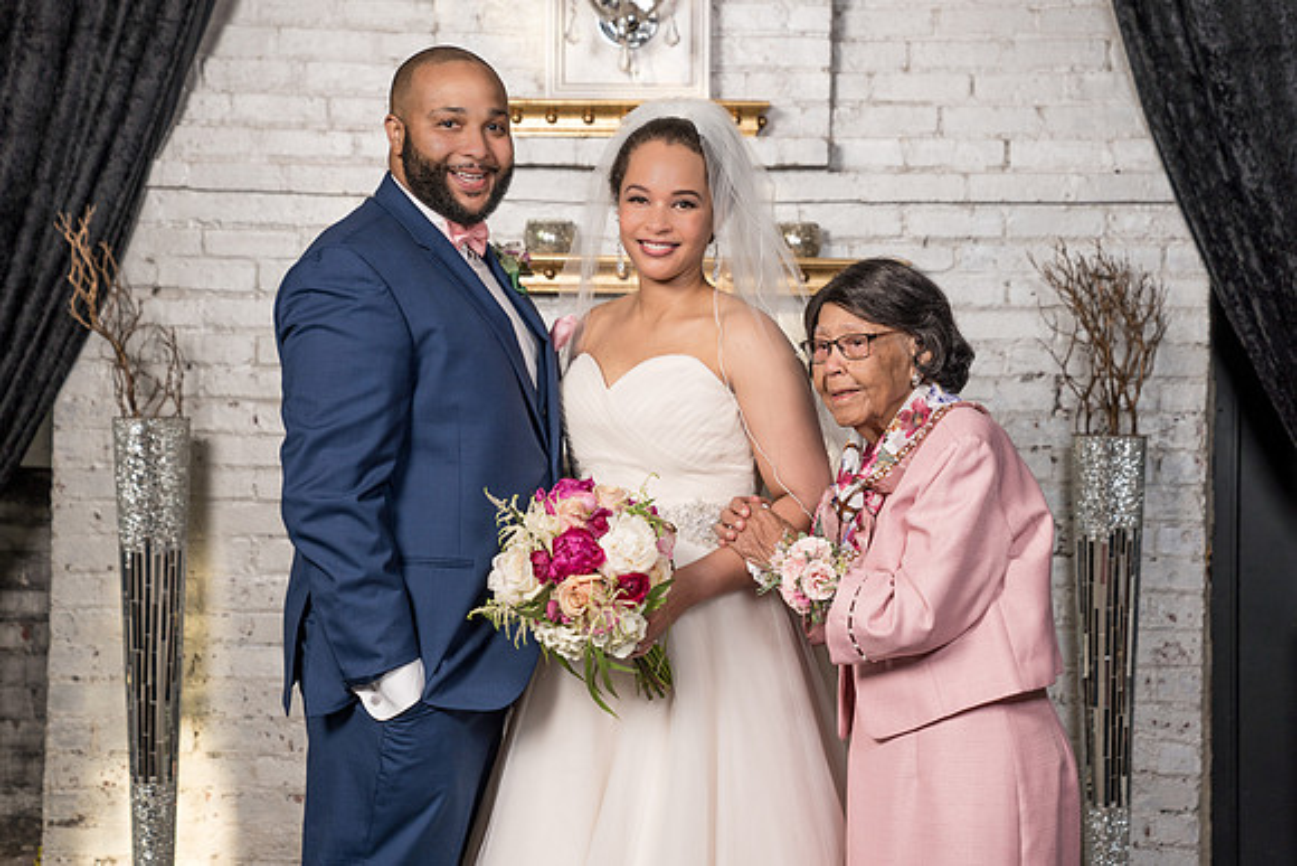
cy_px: 413
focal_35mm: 78
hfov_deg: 26.0
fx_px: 2810
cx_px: 723
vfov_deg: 17.5
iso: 100
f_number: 4
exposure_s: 1/200
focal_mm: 70
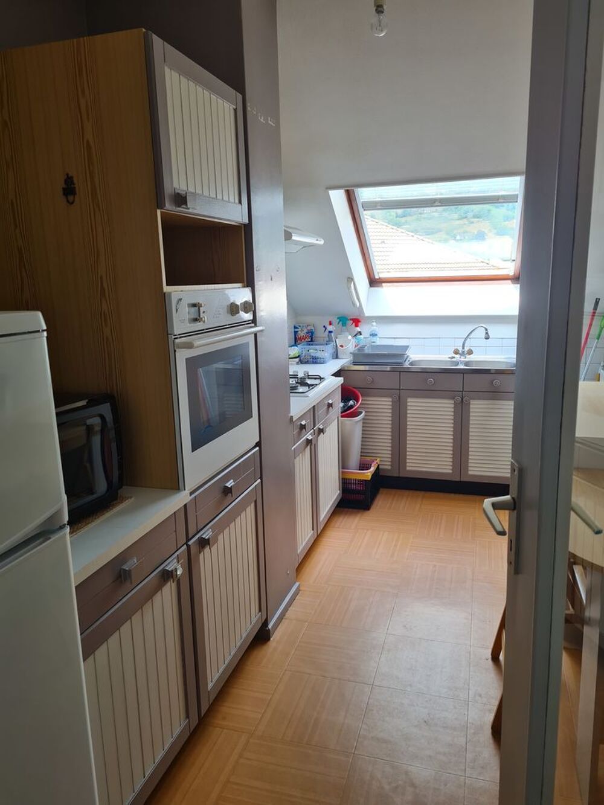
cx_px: 302
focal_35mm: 26
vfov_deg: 67.3
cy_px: 402
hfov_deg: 53.1
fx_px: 605
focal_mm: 5.4
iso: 50
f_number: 1.8
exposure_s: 1/119
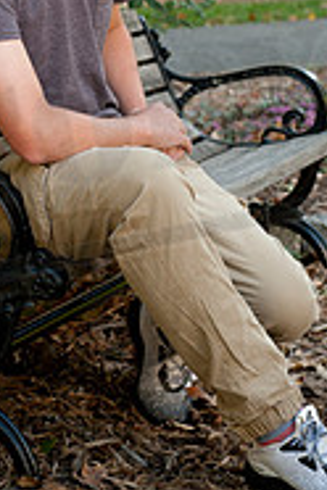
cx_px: 109
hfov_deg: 9.1
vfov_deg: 13.5
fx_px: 2044
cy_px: 11
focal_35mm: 150
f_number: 5.6
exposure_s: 1/125
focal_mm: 62
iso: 250
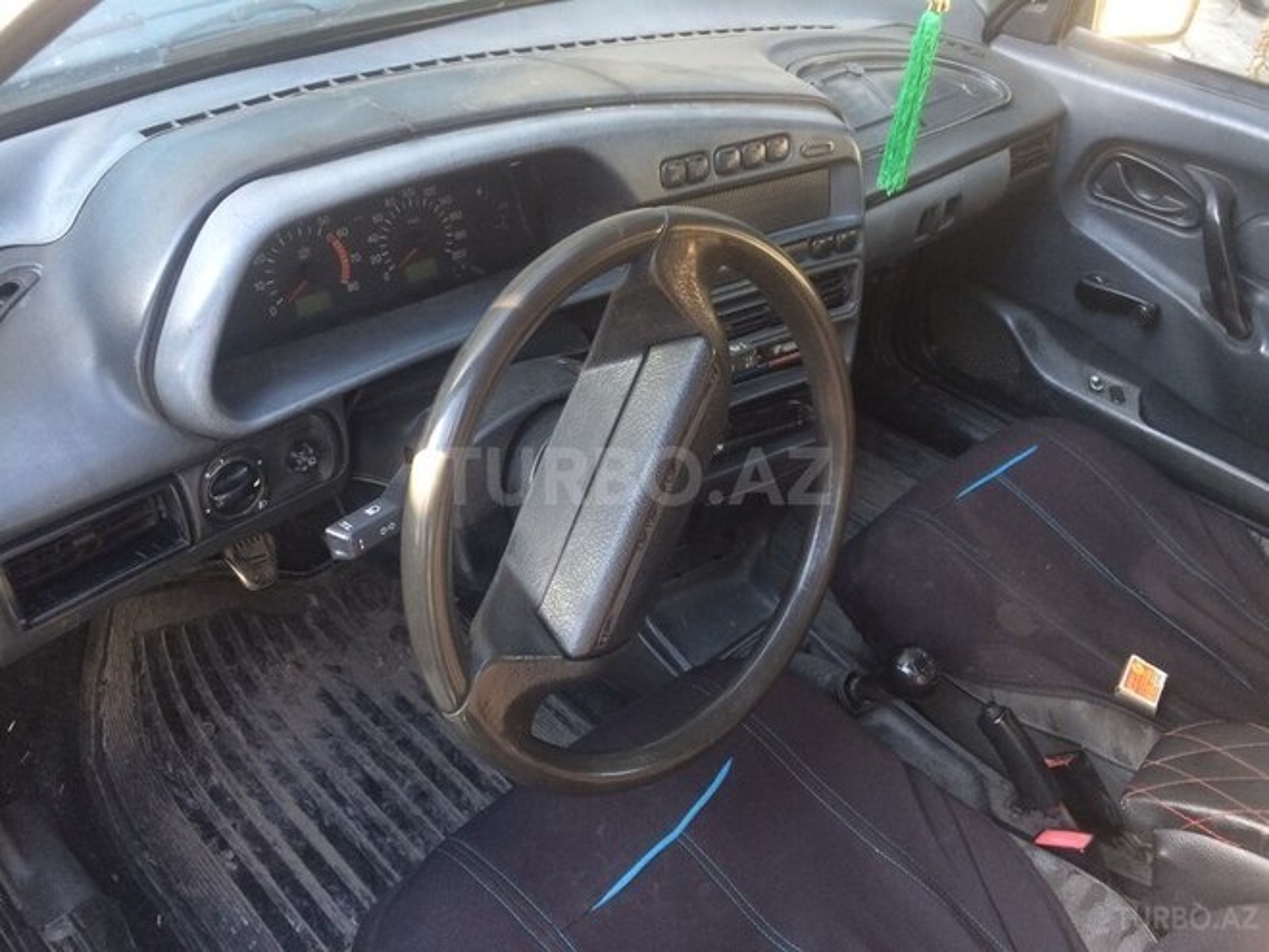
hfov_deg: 61.7
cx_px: 634
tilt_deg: -37.3
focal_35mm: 29
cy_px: 476
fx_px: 1063
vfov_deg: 48.2
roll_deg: -6.0
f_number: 2.2
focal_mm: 4.15
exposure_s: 1/33
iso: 64
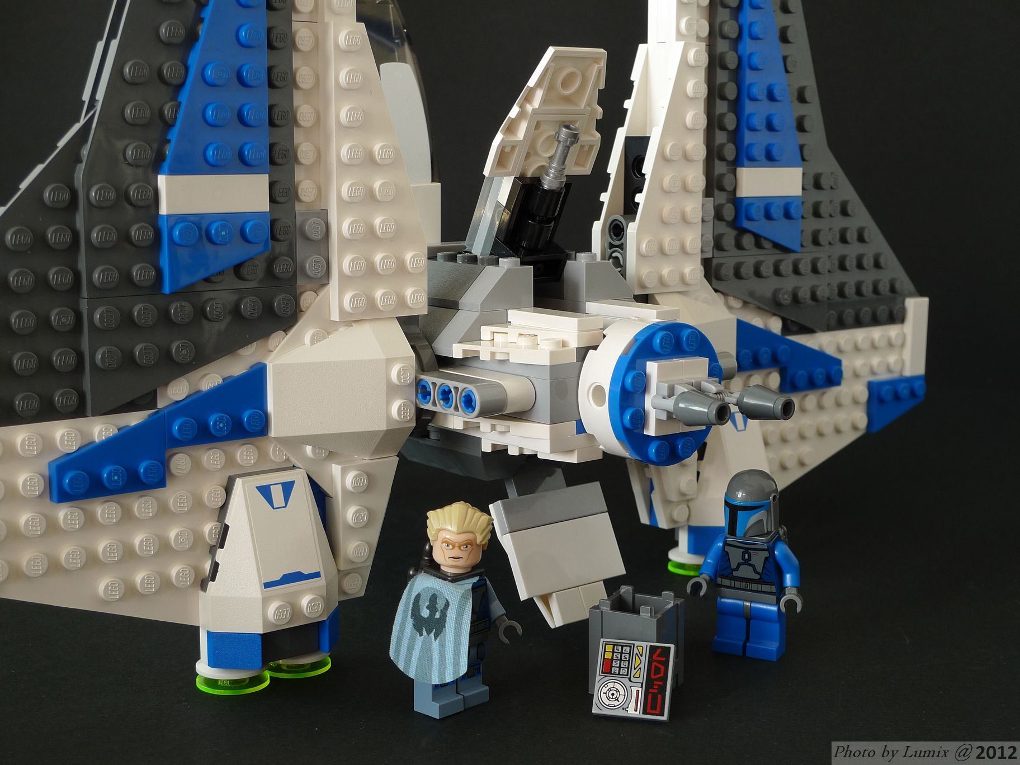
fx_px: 1532
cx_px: 510
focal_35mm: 52
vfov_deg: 28.0
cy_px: 382
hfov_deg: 36.8
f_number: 4.5
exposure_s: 1/40
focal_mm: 11.1
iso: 80
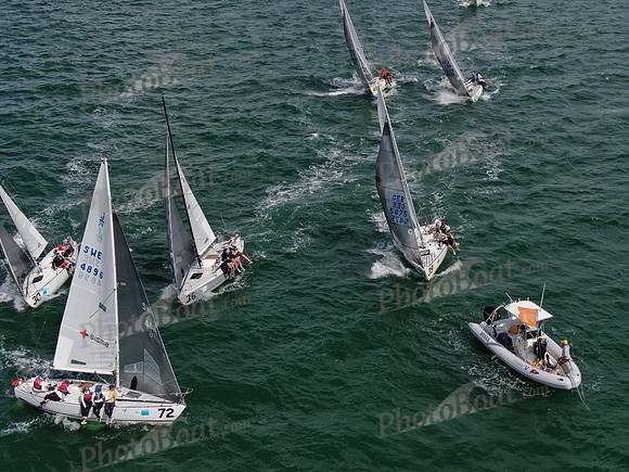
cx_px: 314
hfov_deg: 39.7
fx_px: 872
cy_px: 236
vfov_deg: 30.3
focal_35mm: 48
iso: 100
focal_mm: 8.6
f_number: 3.8
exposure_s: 1/1250
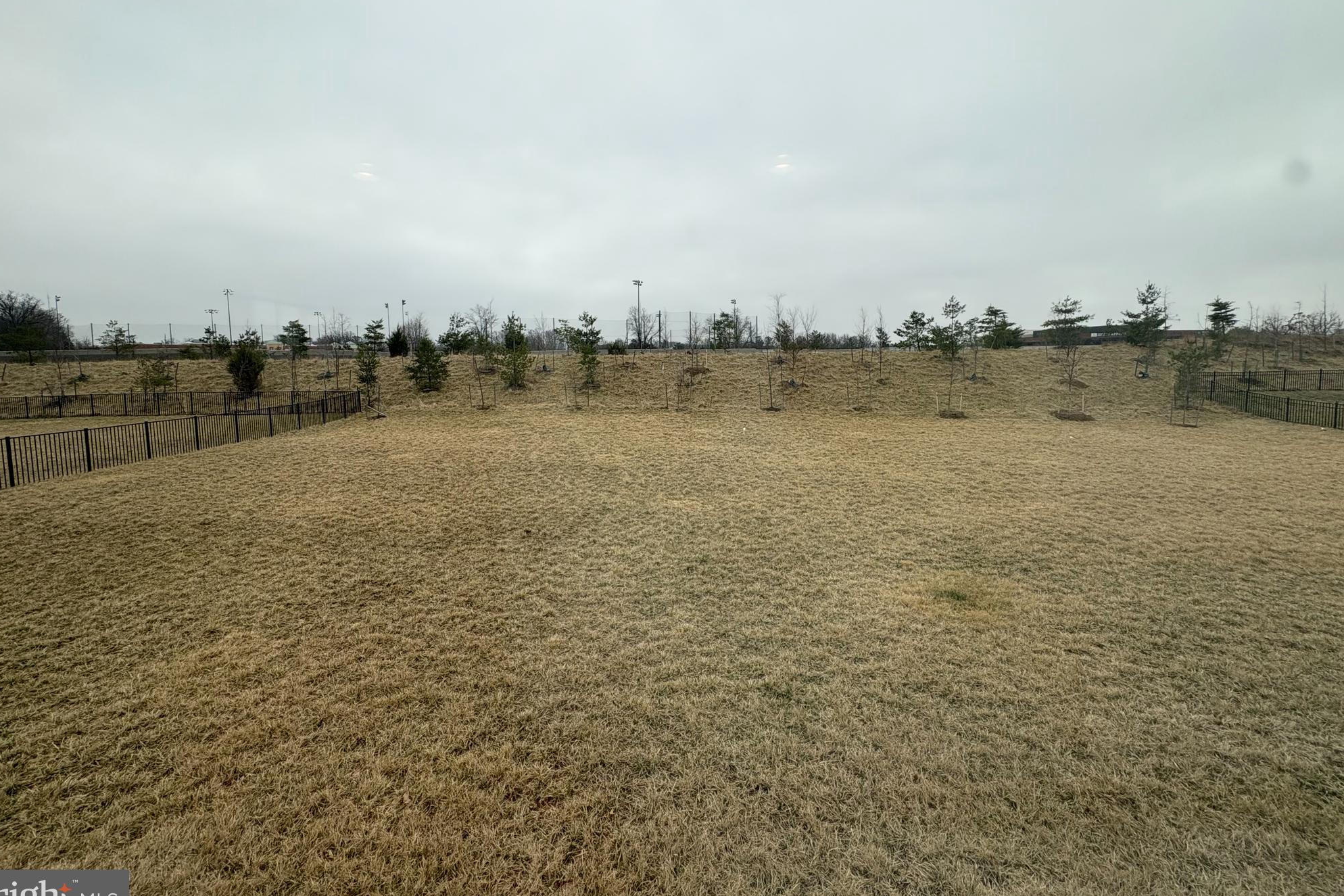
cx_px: 652
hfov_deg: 100.4
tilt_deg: -3.6
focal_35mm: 15
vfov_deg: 77.1
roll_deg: +0.3
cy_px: 406
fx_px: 560
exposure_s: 1/1034
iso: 40
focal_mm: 2.22
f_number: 2.2
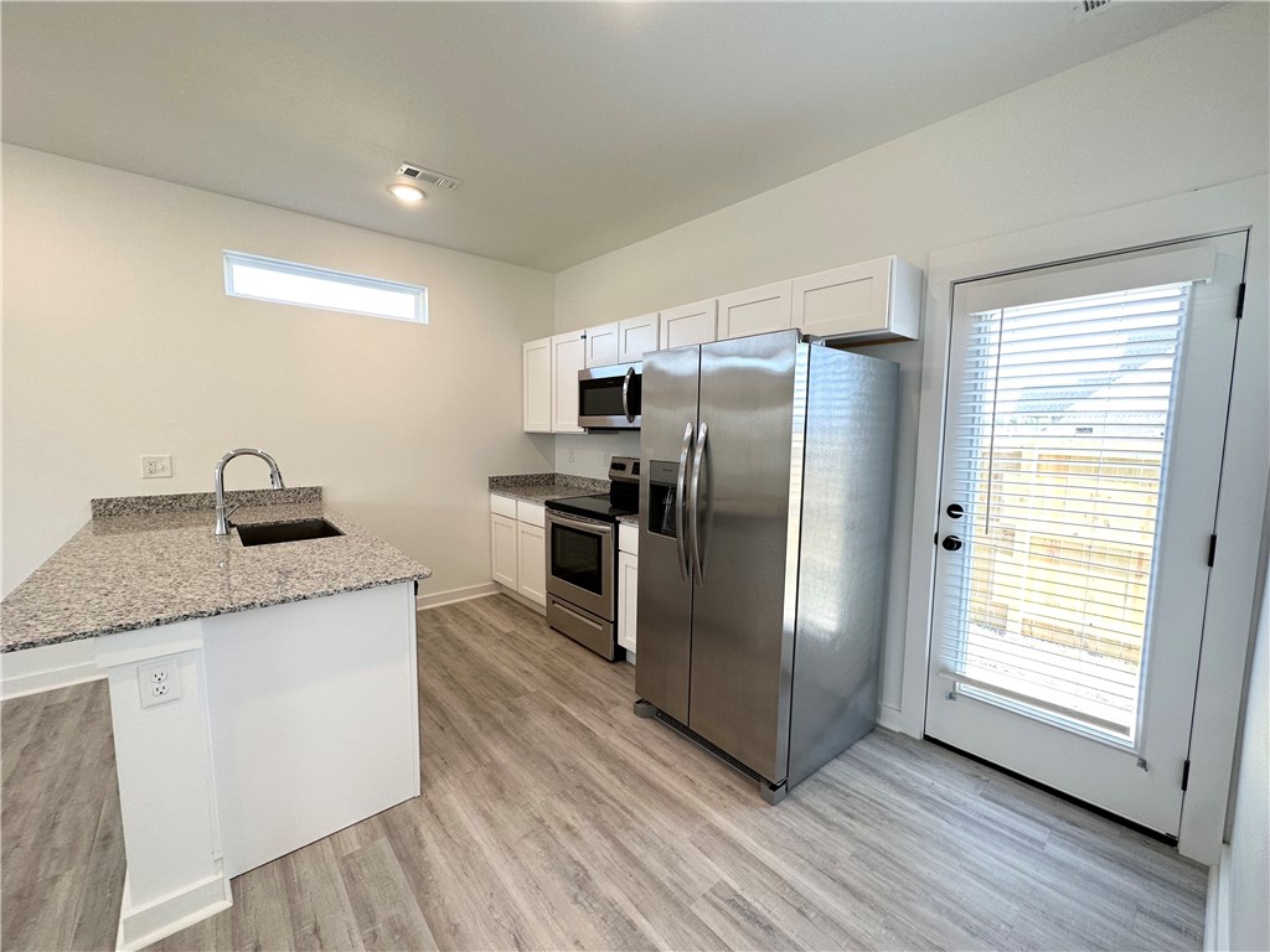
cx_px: 635
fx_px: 514
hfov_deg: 102.1
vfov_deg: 85.7
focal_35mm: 14
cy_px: 476
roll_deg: -1.3
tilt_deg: -5.7
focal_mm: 2.22
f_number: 2.2
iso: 100
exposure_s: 1/120
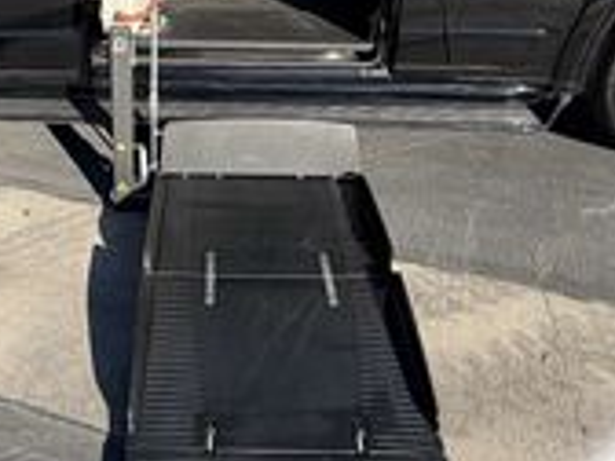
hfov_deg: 47.2
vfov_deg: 32.1
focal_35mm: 39
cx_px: 212
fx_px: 693
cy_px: -57
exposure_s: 1/554
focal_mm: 2.22
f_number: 2.2
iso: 40
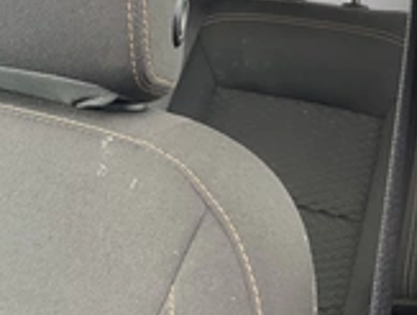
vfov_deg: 20.0
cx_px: 72
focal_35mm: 71
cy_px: -18
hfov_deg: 26.7
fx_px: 857
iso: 64
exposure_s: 1/85
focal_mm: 3
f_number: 1.8
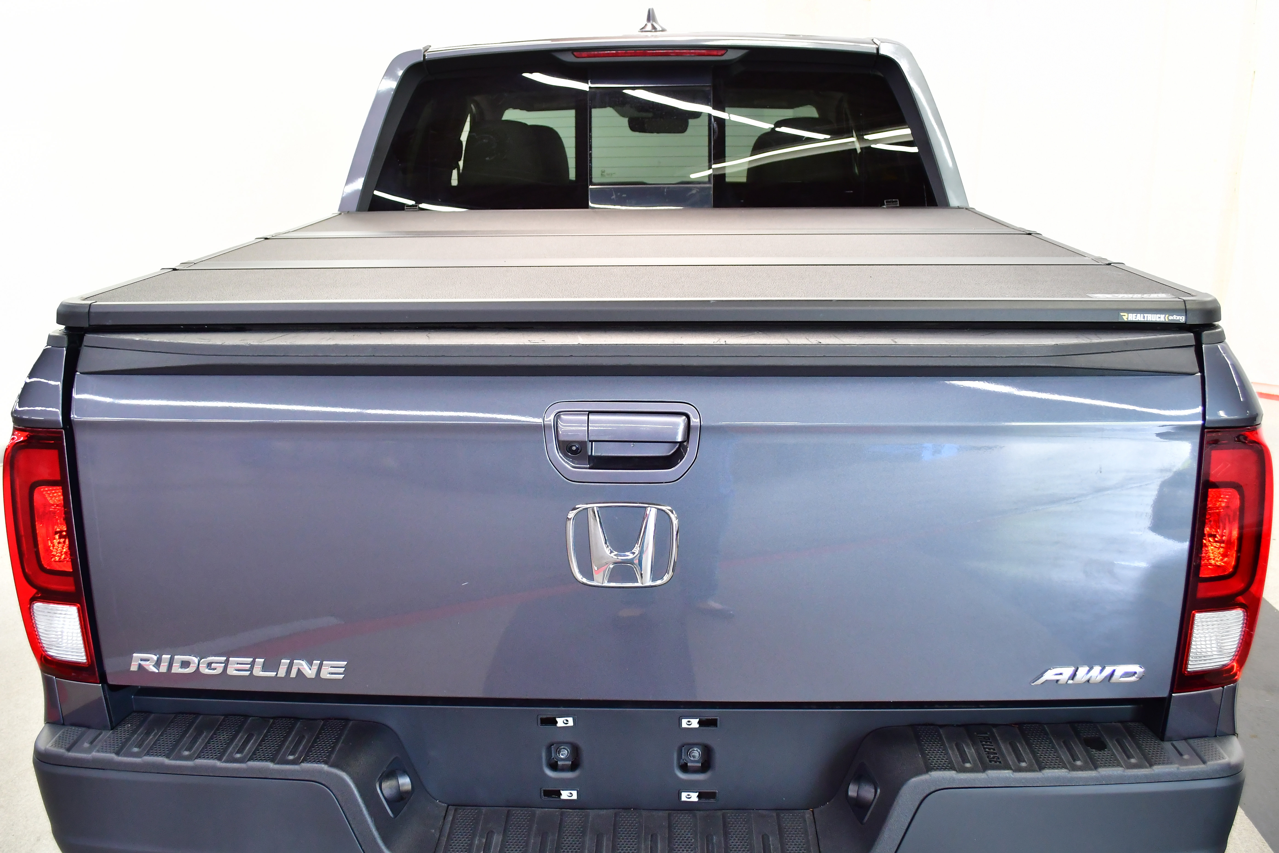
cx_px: 640
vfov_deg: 40.0
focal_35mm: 33
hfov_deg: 57.2
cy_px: 426
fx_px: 1172
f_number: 5.6
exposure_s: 1/40
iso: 1400
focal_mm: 22
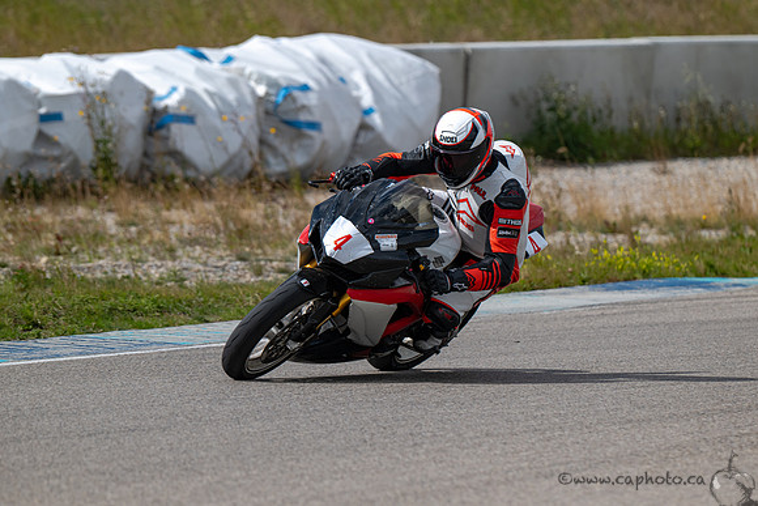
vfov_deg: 3.0
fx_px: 9705
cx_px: 409
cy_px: 263
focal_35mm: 461
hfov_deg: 4.5
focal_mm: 400
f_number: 6
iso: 160
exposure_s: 1/1250
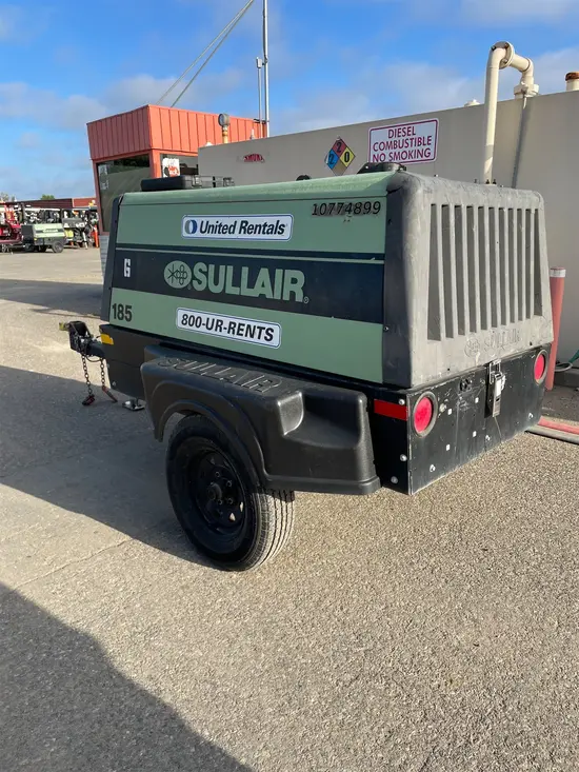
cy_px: 386
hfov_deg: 53.1
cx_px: 290
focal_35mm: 26
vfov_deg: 67.3
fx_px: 580
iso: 50
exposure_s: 1/2618
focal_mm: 4.2
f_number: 1.6
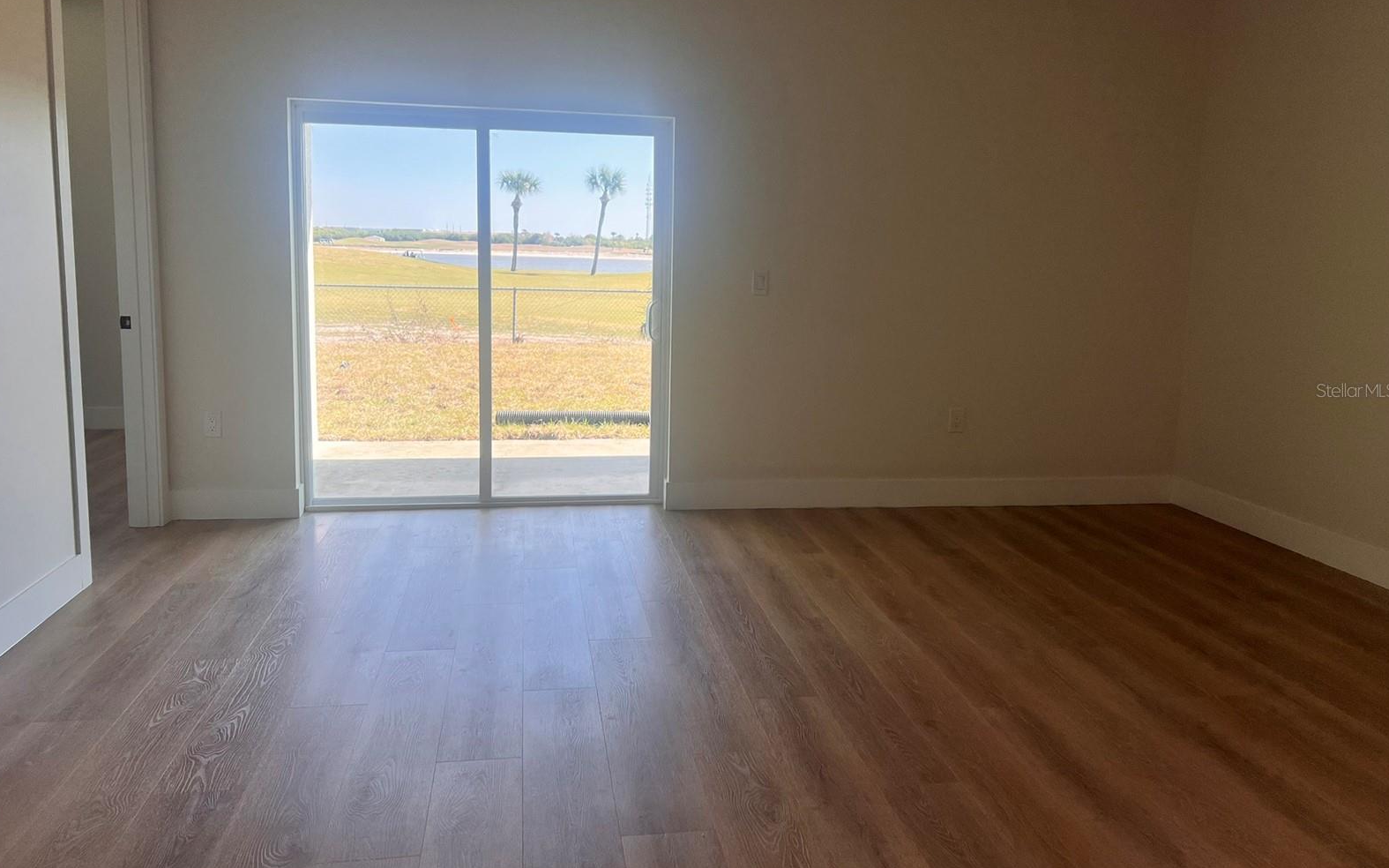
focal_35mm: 28
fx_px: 1060
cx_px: 694
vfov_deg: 44.5
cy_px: 390
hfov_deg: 66.5
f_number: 1.5
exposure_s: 1/1147
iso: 50
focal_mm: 5.7
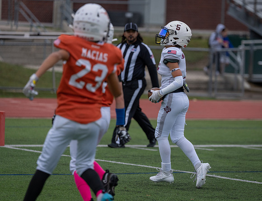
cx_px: 172
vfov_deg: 6.7
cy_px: 86
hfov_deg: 8.7
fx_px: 1715
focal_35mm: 224
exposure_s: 1/1250
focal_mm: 171
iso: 640
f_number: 2.8
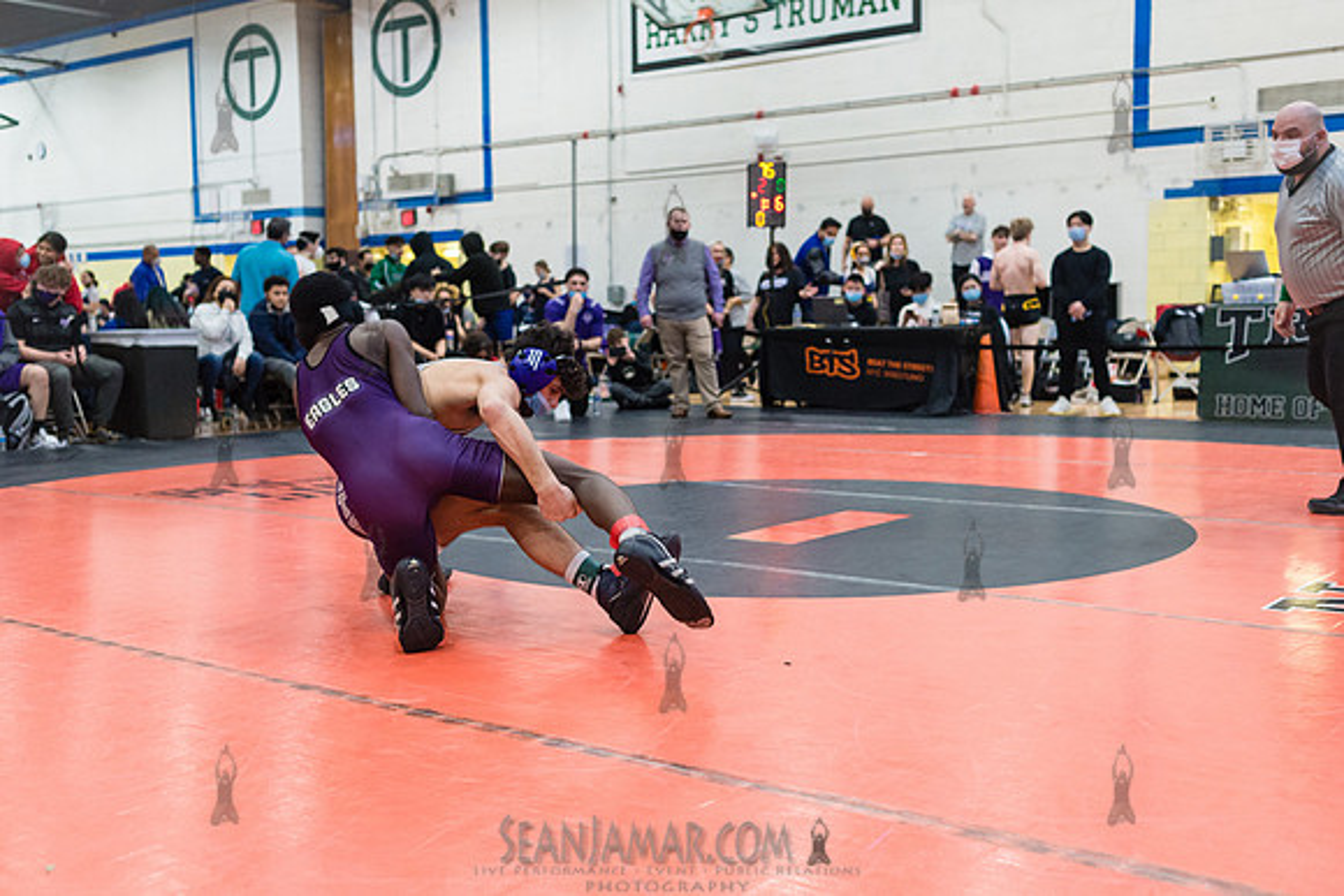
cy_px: 448
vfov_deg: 34.1
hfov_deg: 49.3
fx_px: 1464
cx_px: 672
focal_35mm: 39
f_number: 3.5
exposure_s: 1/400
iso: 4000
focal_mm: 35
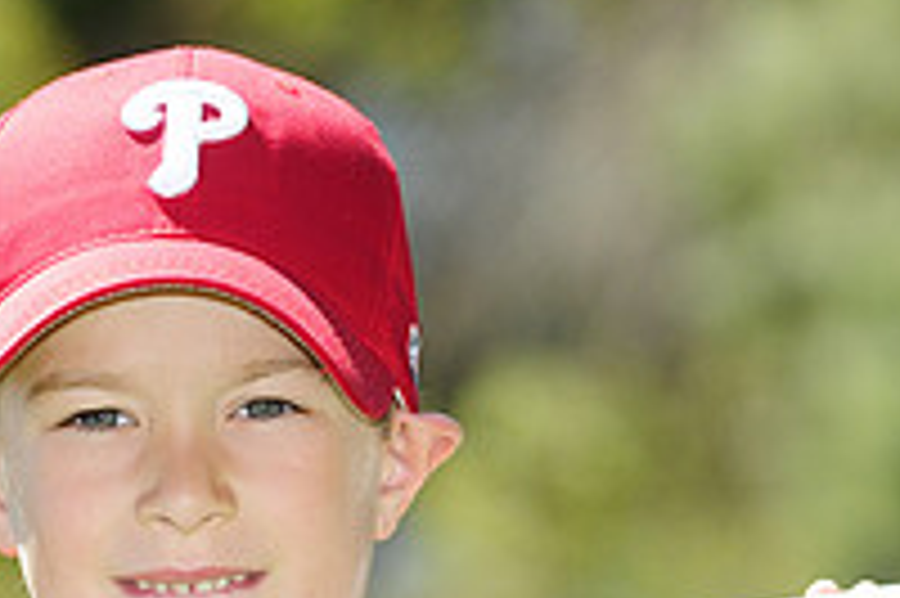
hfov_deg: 4.0
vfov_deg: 2.6
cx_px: 180
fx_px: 13039
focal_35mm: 522
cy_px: 834
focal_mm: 120
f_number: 4.5
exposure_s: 1/640
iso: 200
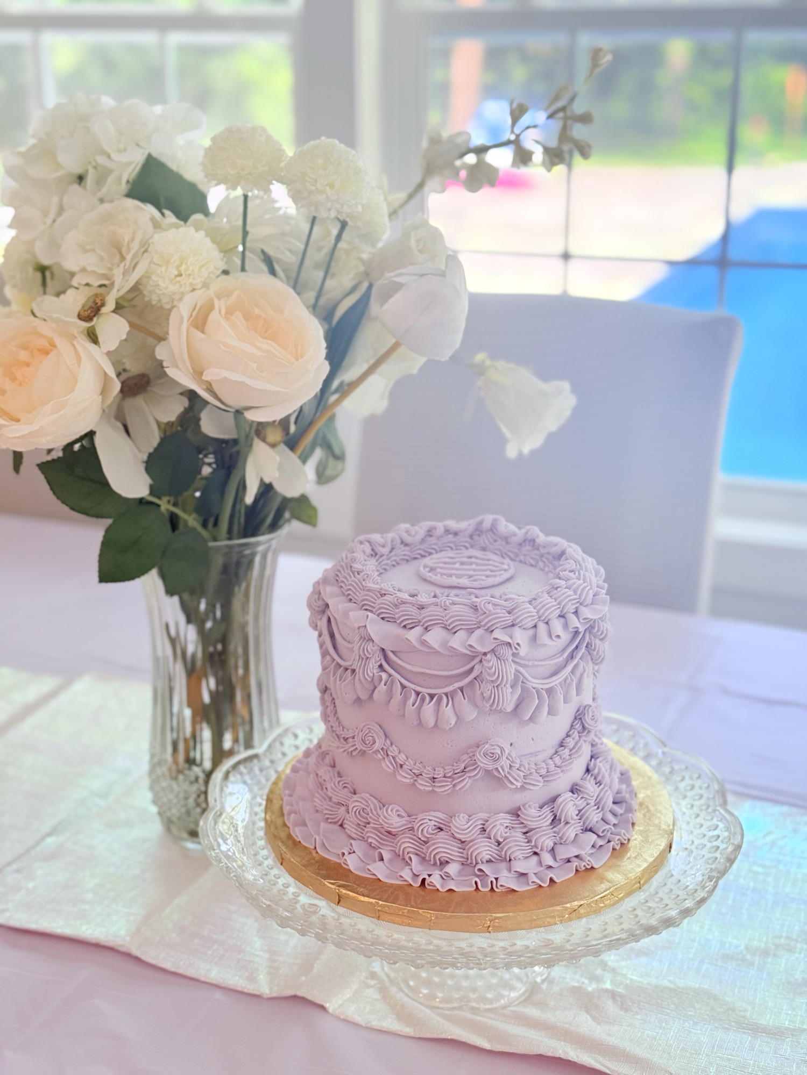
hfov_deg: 30.3
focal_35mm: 48
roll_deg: +0.3
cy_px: 538
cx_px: 404
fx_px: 1492
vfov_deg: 39.7
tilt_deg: -17.8
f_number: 1.78
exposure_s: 1/120
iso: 100
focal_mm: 6.76
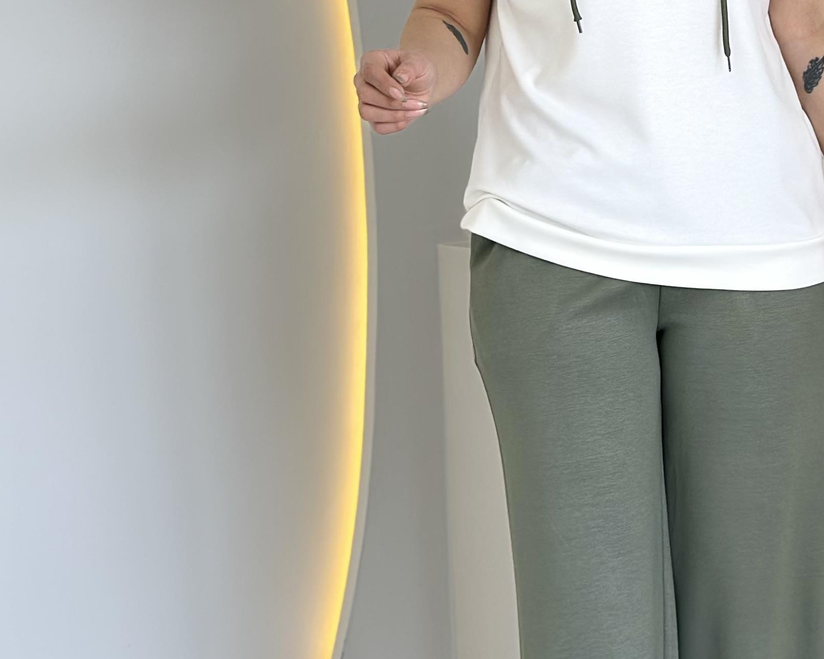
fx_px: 2853
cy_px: 323
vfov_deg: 13.2
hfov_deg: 16.3
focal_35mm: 117
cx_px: 674
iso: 64
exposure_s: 1/149
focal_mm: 6.86
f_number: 1.78
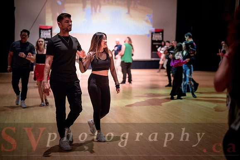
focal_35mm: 52
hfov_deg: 38.1
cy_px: 80
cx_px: 120
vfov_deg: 25.9
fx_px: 348
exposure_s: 1/250
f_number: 1.4
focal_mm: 50
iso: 1250
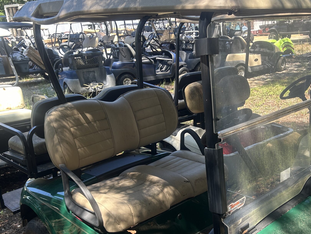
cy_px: 172
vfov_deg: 34.5
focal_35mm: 41
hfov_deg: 45.7
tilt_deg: -19.3
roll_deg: +4.5
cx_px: 175
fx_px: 368
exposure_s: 1/357
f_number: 1.5
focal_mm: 5.7
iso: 50
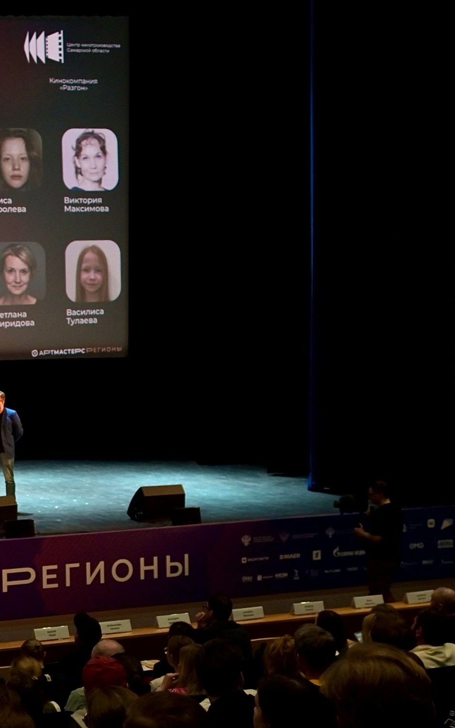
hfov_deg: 18.9
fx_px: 1250
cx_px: -158
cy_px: 371
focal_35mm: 63
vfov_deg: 32.5
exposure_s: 1/200
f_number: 3.2
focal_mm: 24
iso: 1250
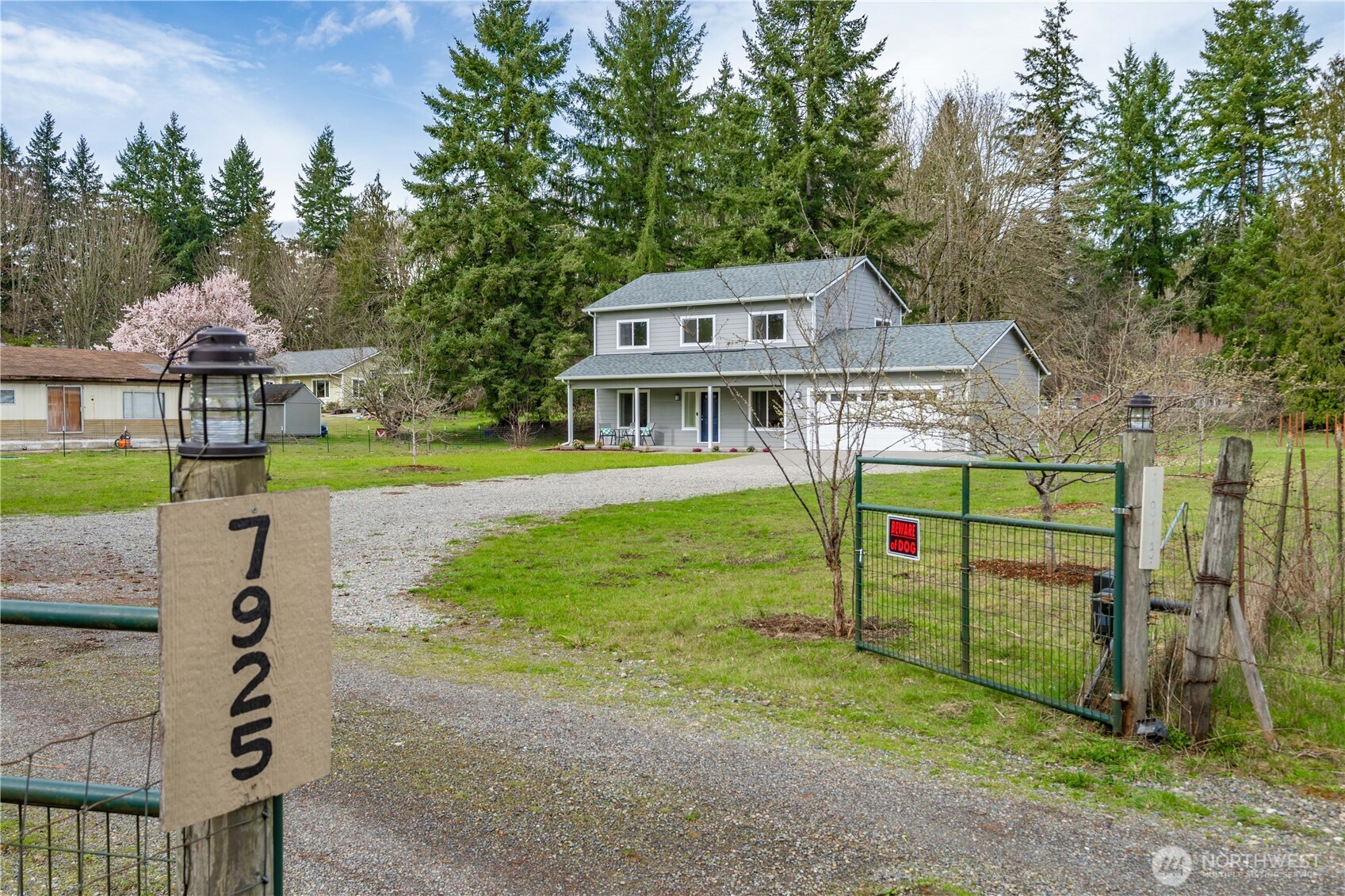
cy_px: 448
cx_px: 672
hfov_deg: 73.7
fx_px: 897
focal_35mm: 24
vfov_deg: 53.1
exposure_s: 1/125
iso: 100
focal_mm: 24
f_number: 6.3
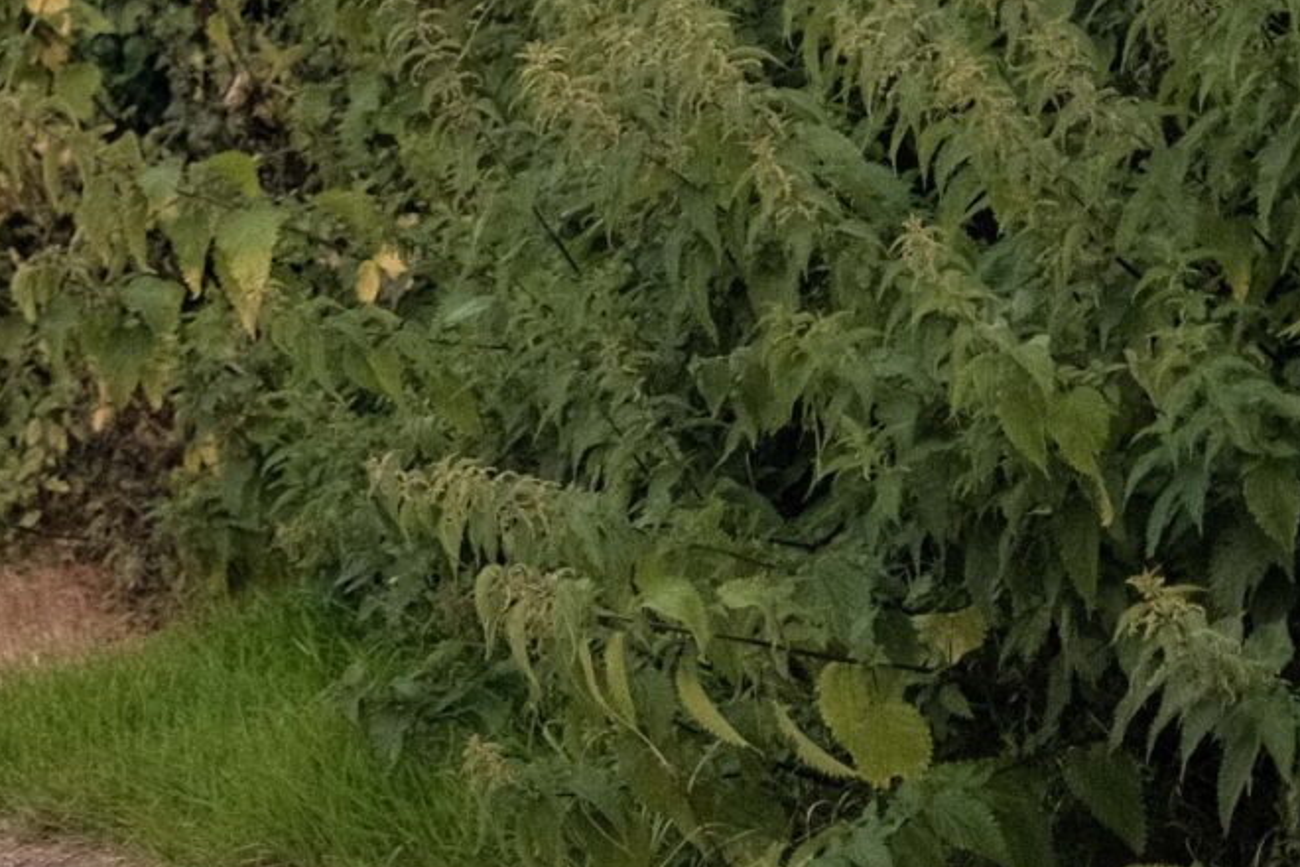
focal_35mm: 322
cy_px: 176
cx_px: -705
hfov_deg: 6.3
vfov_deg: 4.3
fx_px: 11627
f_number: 2.8
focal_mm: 55
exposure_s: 1/1600
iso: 2000
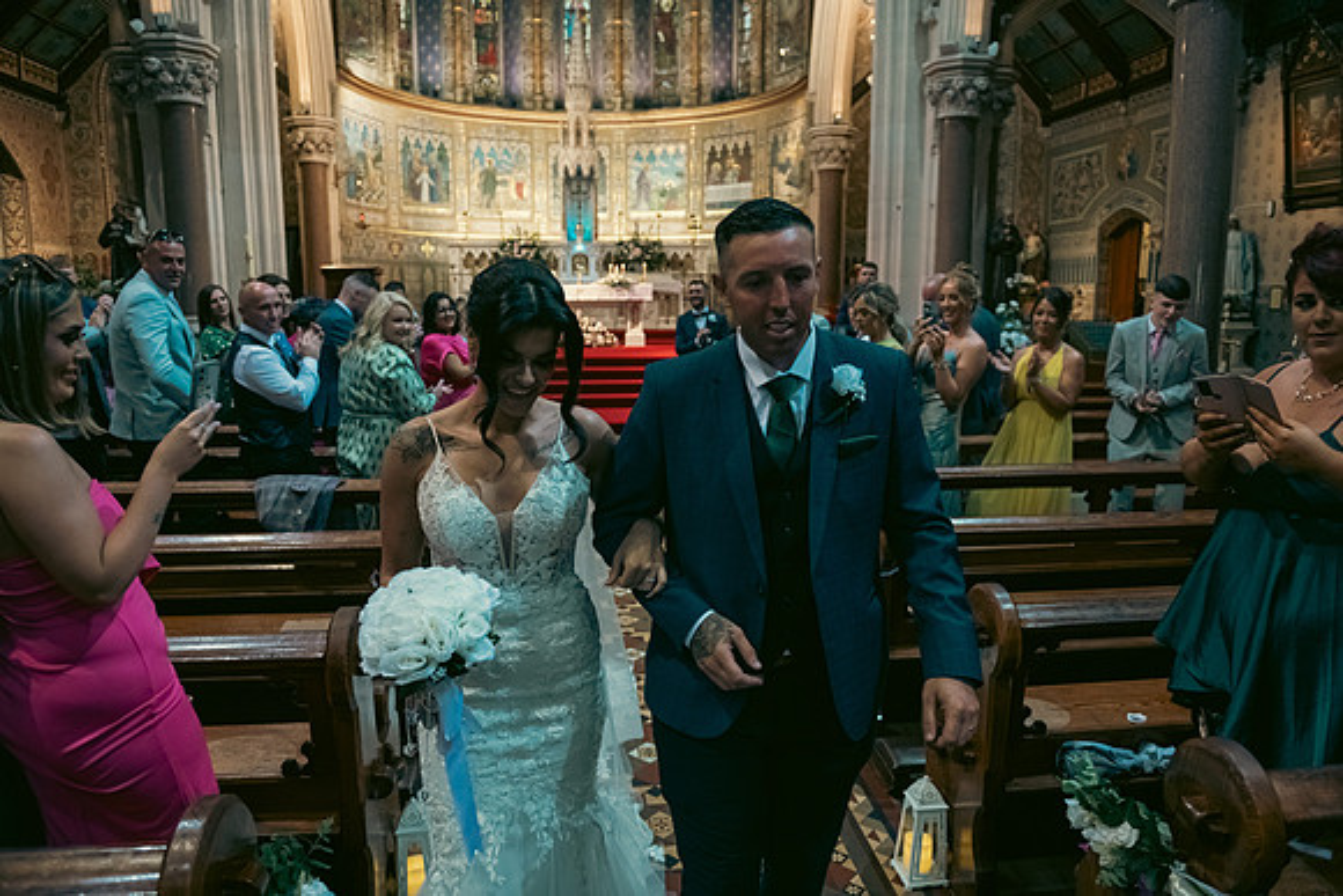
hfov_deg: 73.7
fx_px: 896
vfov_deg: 53.2
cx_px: 672
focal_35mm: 24
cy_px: 448
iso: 1000
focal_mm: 24
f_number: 3.5
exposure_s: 1/160
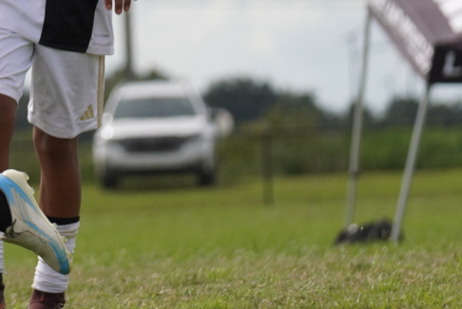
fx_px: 8524
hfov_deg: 3.1
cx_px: -169
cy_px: 70
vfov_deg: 2.1
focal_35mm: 664
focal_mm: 133
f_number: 4
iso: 160
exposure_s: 1/2000
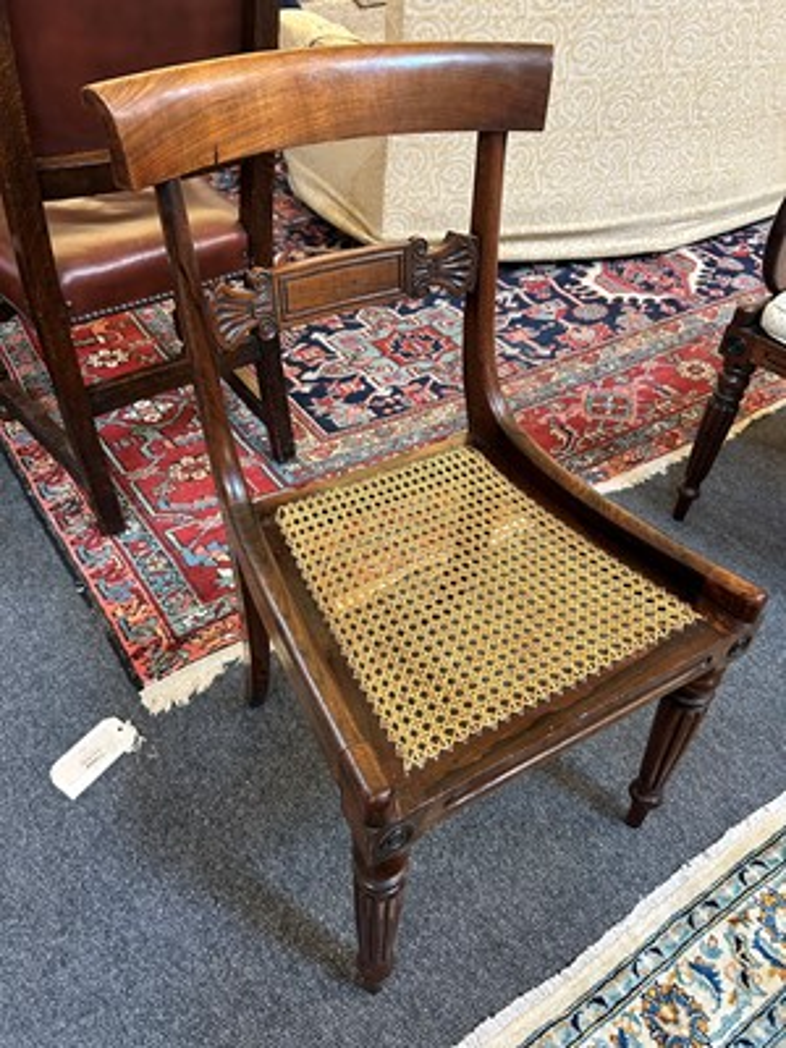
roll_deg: -4.0
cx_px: 393
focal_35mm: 26
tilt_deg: -42.1
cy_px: 524
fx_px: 787
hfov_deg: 53.1
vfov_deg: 67.3
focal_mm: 5.7
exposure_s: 1/50
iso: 200
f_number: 1.5
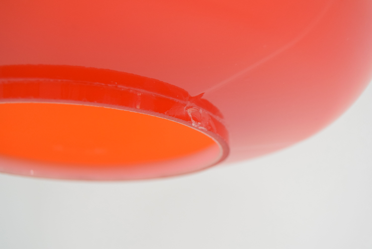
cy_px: 124
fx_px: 465
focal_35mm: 45
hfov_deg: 43.6
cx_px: 186
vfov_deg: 29.9
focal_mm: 30
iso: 1600
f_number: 5.6
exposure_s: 1/125
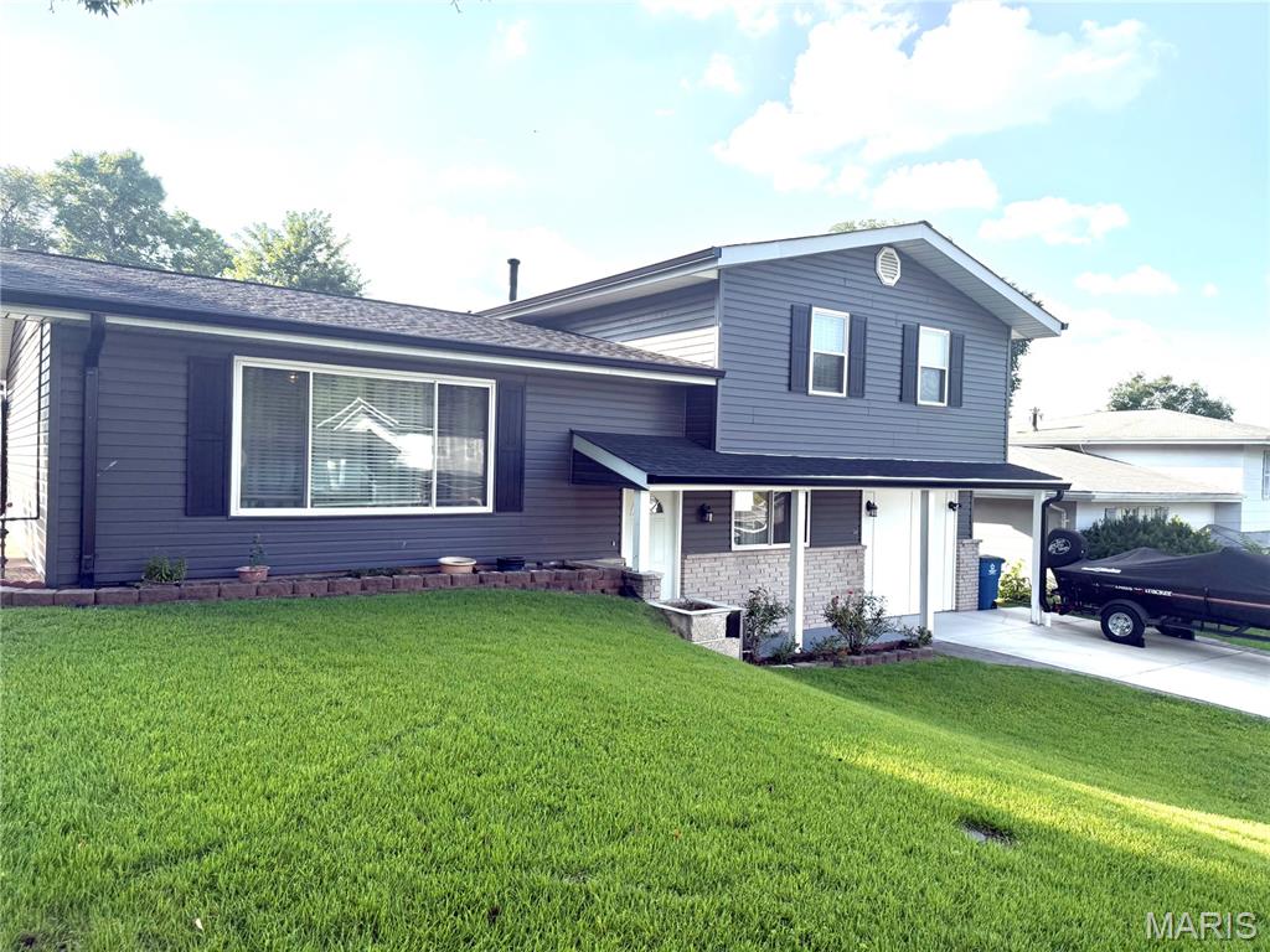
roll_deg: -0.8
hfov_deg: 71.6
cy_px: 476
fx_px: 881
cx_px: 635
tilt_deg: -0.6
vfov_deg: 56.8
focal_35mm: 24
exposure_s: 1/3021
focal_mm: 6.76
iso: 100
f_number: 1.78
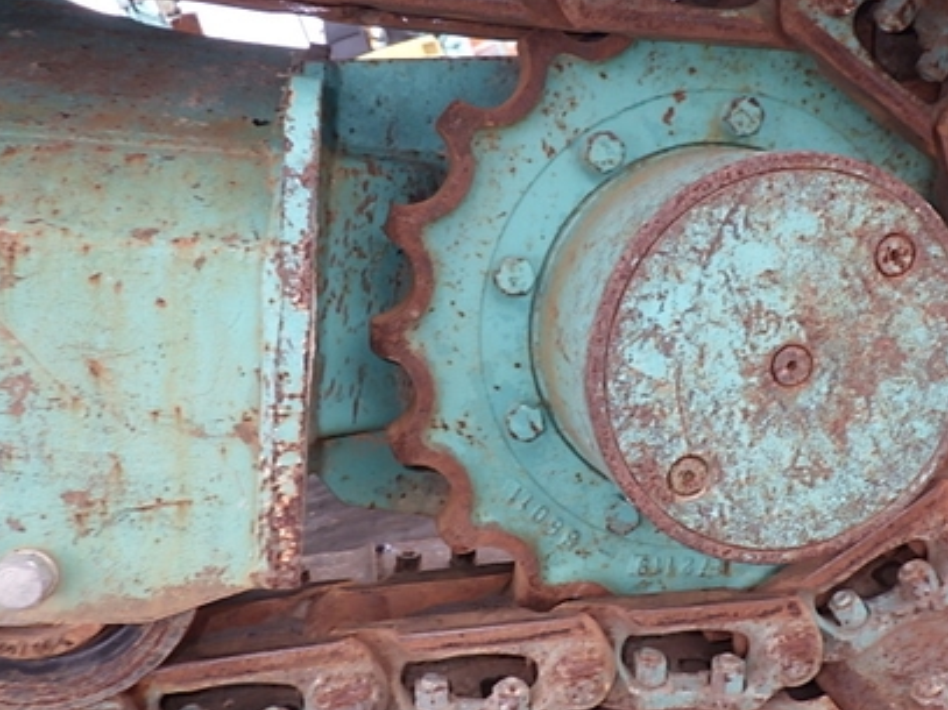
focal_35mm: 33
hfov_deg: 55.2
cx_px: 531
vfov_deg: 42.9
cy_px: 331
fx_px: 903
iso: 200
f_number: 3.5
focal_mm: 5
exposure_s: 1/40
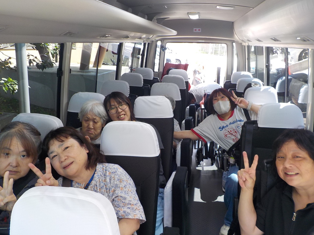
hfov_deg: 60.0
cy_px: 118
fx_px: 272
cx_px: 157
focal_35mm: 30
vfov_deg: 46.8
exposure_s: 1/30
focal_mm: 4.1
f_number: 3.3
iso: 125
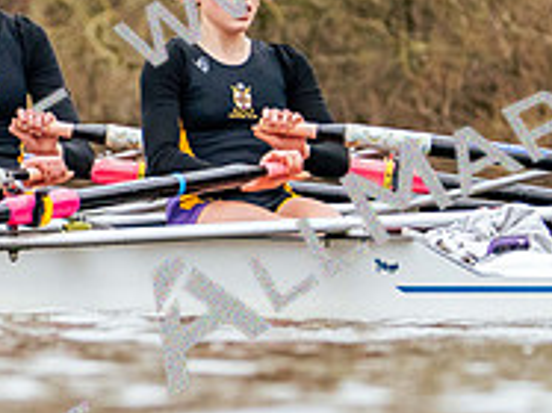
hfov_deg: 2.2
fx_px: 14566
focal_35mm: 914
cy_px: 117
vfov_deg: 1.6
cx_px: -100
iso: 5000
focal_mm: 306
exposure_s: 1/2000
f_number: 6.3
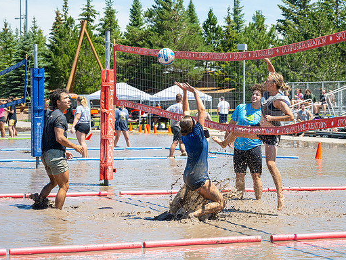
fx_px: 930
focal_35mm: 93
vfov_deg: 15.9
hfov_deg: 21.0
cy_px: 120
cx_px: 206
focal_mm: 70
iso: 320
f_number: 4
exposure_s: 1/2000
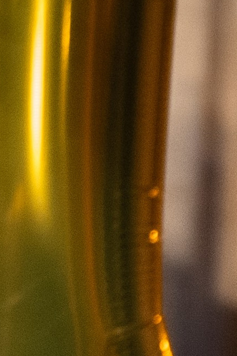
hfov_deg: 2.2
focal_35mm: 610
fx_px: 6023
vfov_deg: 3.3
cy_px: 784
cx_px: 391
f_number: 2.2
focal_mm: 59
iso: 1600
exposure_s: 1/200
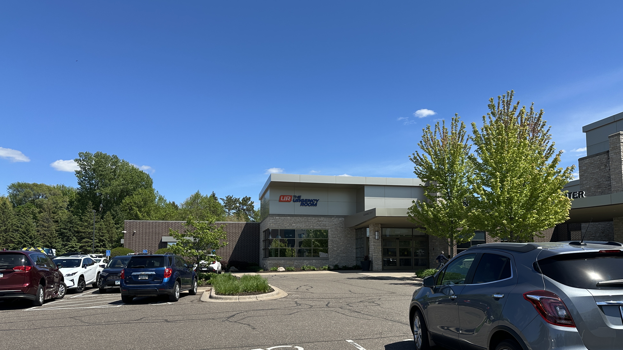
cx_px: 317
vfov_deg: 42.5
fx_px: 446
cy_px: 225
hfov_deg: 69.9
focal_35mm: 27
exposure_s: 1/4016
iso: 80
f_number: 1.78
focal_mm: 6.86
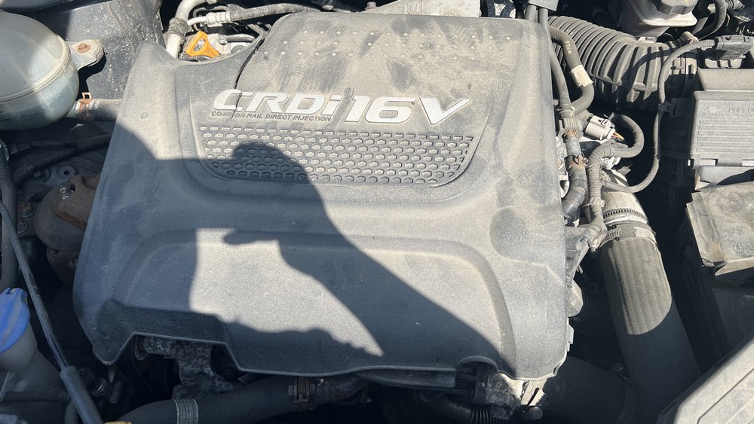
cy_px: 186
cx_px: 383
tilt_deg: -51.6
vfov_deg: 40.1
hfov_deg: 66.1
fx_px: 580
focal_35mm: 29
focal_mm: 5.7
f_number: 1.5
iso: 50
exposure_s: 1/1901
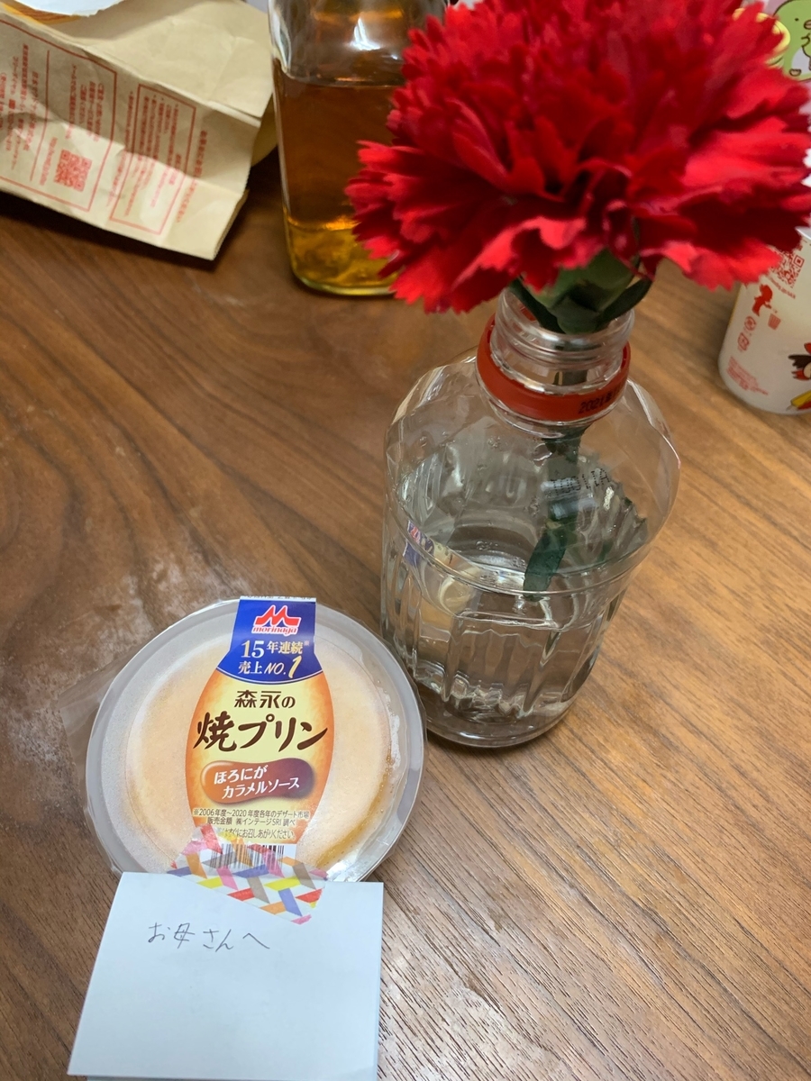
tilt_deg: -54.9
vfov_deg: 67.3
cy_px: 540
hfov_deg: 53.1
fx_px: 812
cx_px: 406
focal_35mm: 26
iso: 200
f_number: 1.8
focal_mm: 4.25
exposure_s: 1/60
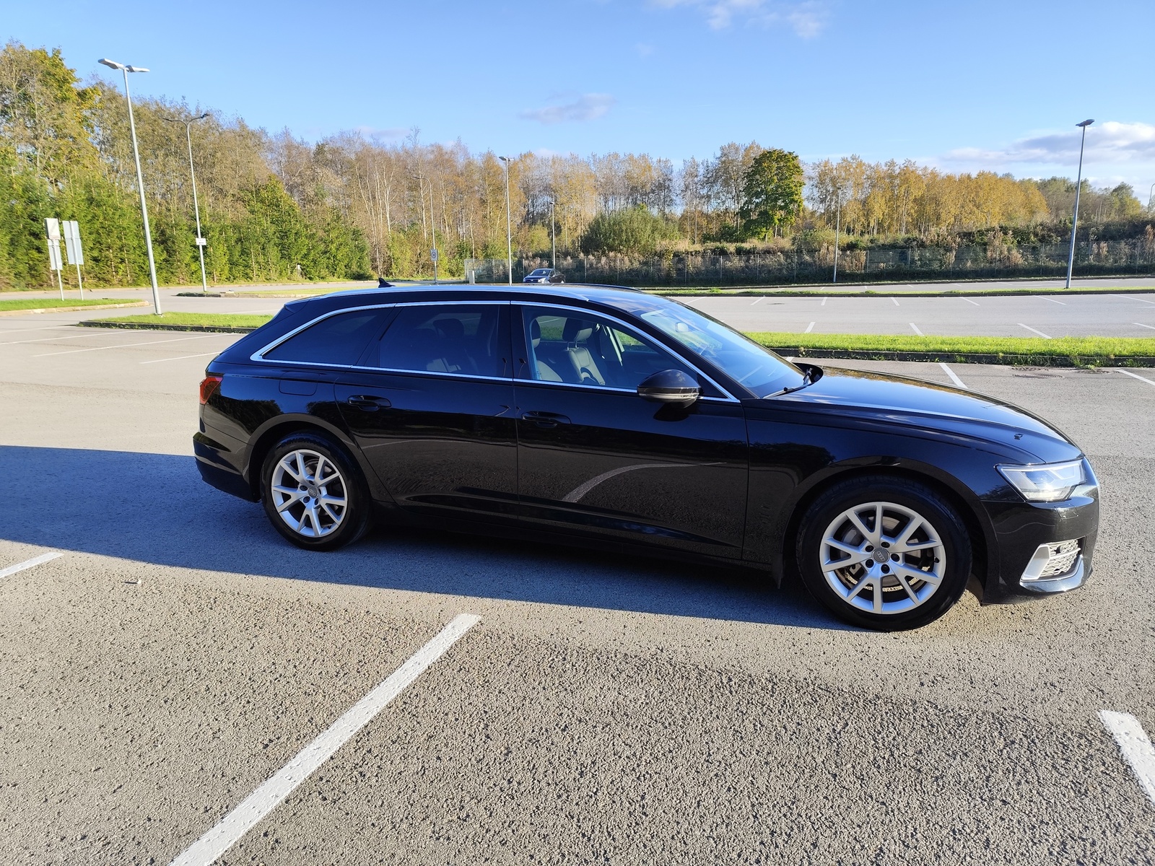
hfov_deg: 73.9
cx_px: 578
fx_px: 767
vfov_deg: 58.9
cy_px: 433
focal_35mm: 23
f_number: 1.65
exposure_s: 1/436
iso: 50
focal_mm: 6.19
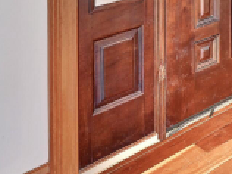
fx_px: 428
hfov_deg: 23.4
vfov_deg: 18.2
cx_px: 361
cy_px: -136
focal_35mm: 64
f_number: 8
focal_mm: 14
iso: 200
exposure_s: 1/2.5
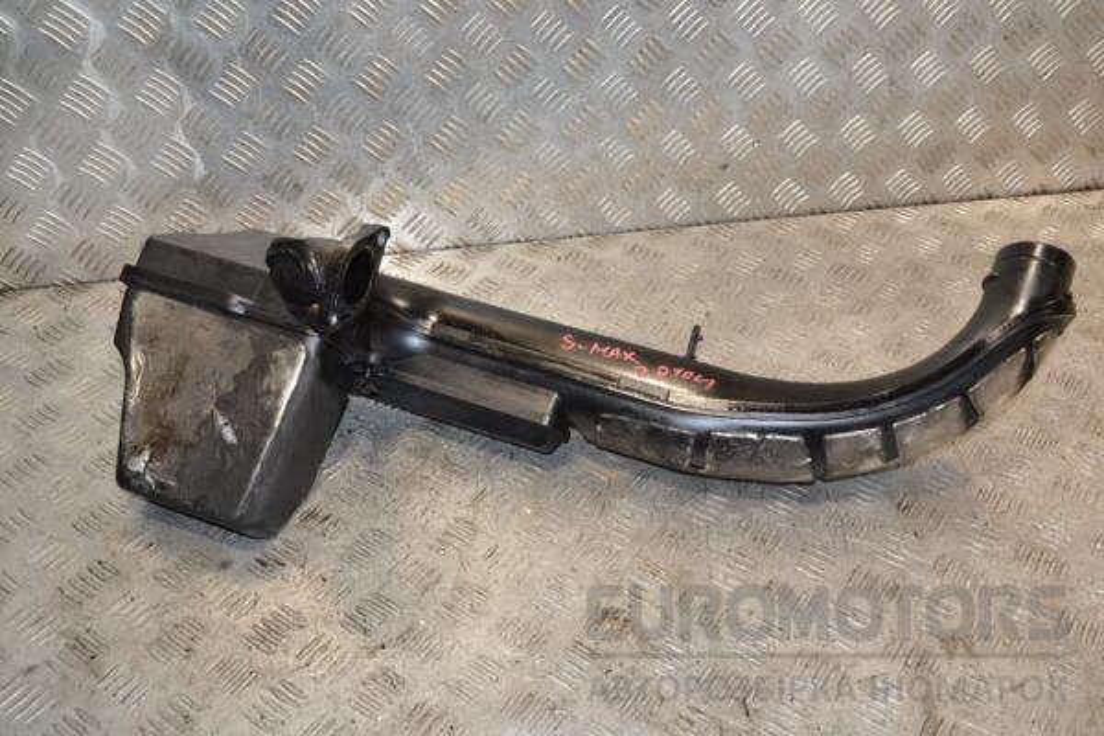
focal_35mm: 36
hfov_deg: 53.1
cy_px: 368
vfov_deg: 36.9
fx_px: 1104
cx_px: 552
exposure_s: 1/200
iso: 800
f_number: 7.1
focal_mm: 24
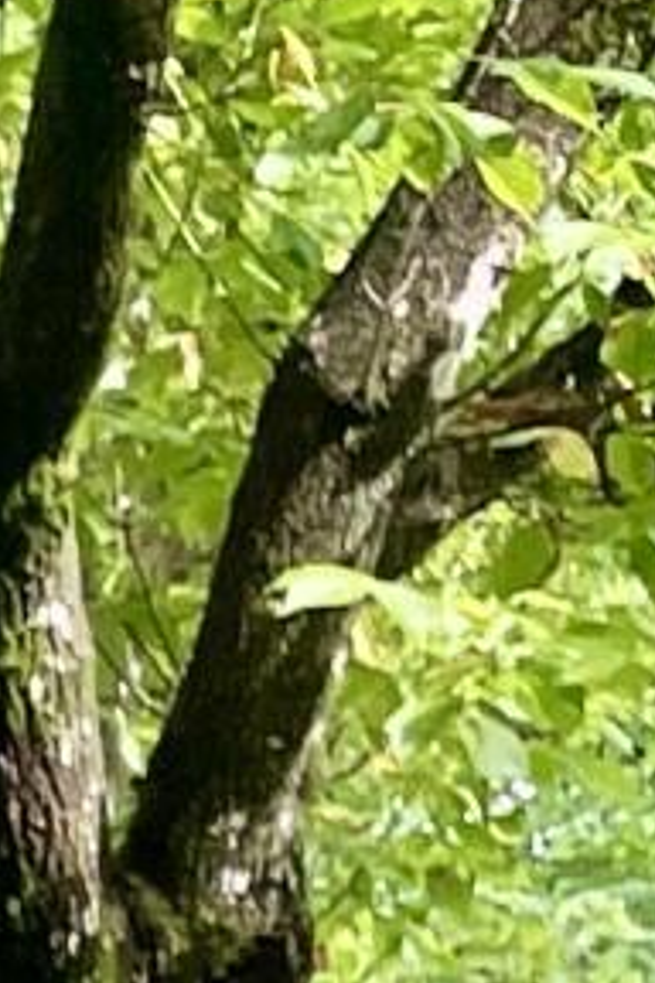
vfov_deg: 6.9
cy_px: 2423
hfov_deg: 3.6
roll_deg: +2.0
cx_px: -4305
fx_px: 7696
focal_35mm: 282
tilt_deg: -1.2
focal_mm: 4.2
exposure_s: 1/121
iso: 40
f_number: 1.6
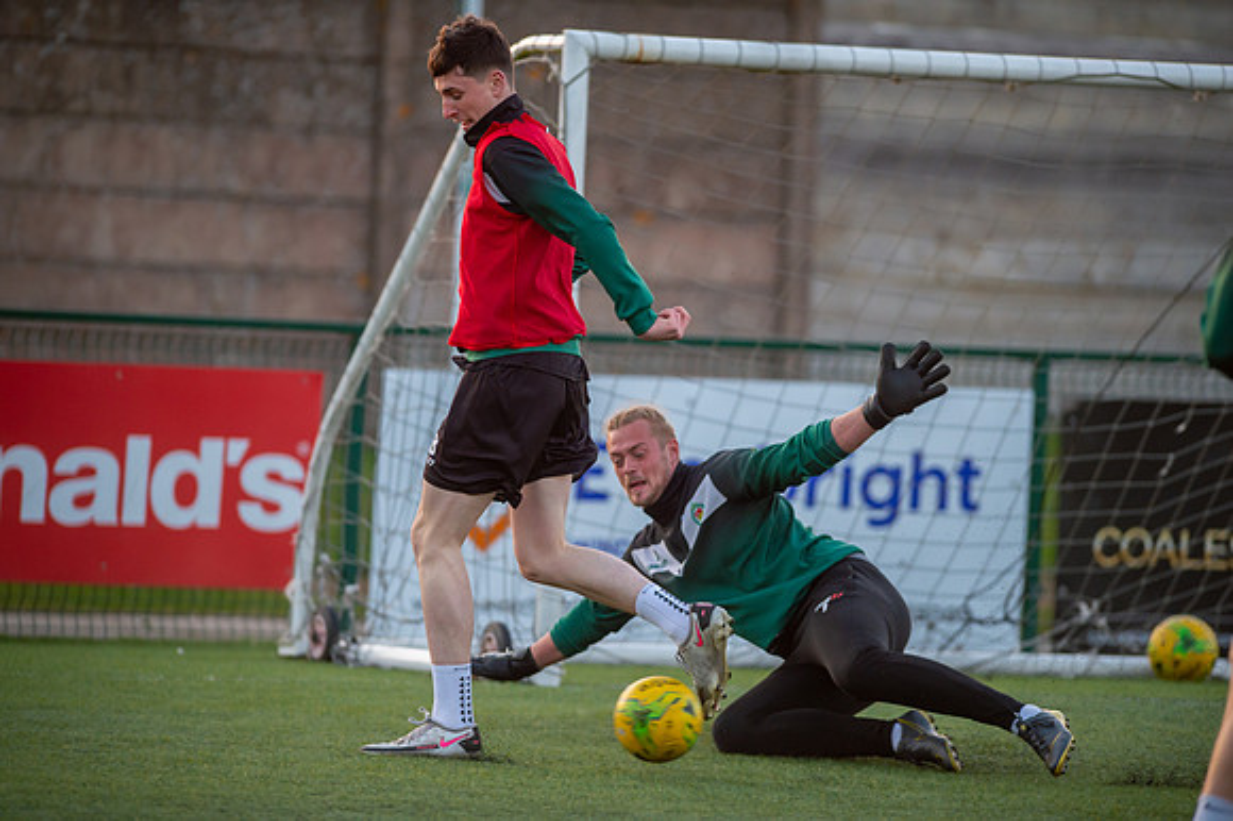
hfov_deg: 6.9
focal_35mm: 300
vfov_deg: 4.6
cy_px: 410
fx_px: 10269
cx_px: 616
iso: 1600
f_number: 2.8
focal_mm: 300
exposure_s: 1/640
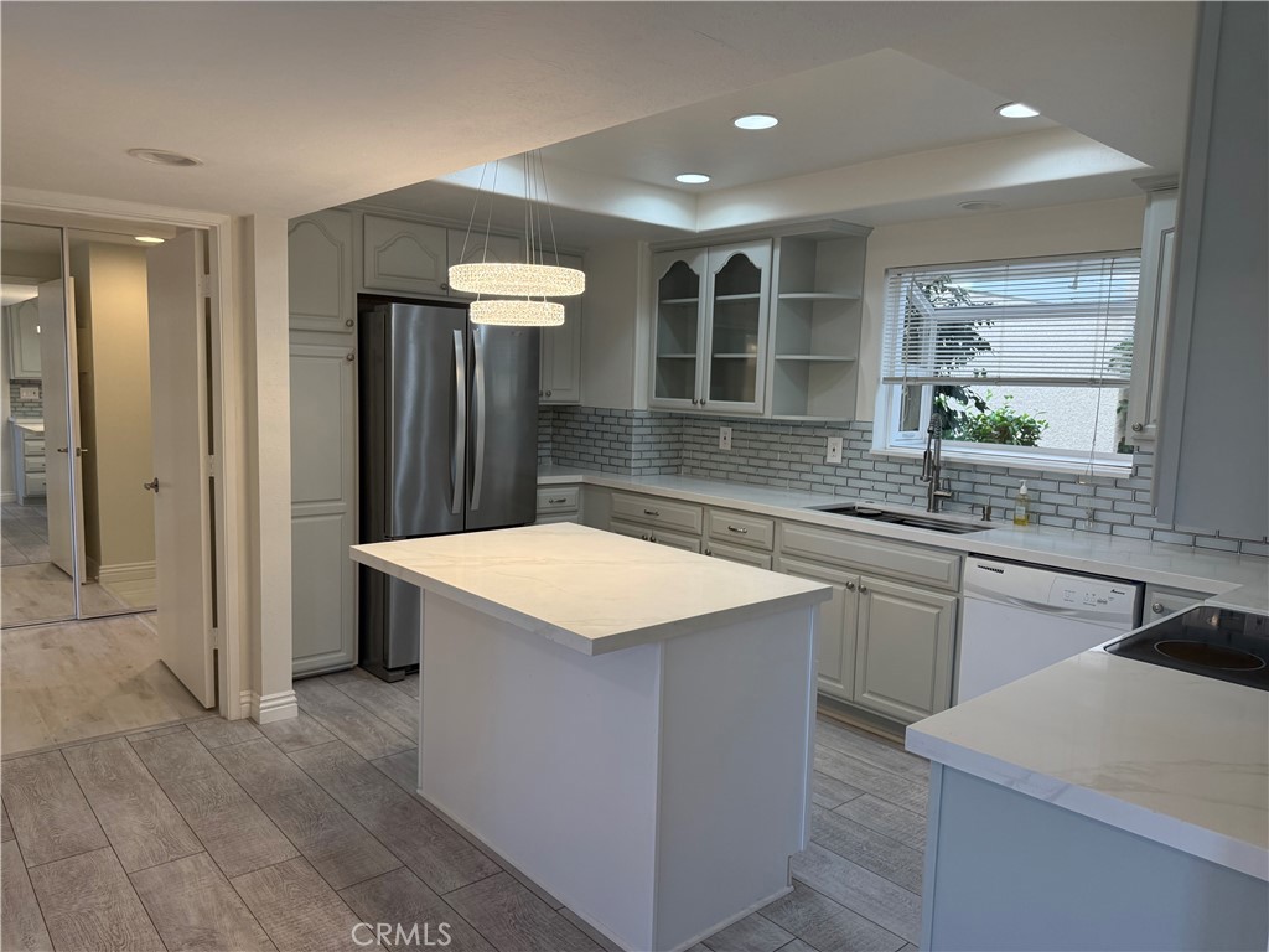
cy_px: 476
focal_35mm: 24
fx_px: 880
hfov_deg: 71.6
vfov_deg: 56.8
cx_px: 634
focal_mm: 6.76
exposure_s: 1/225
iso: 160
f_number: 1.78
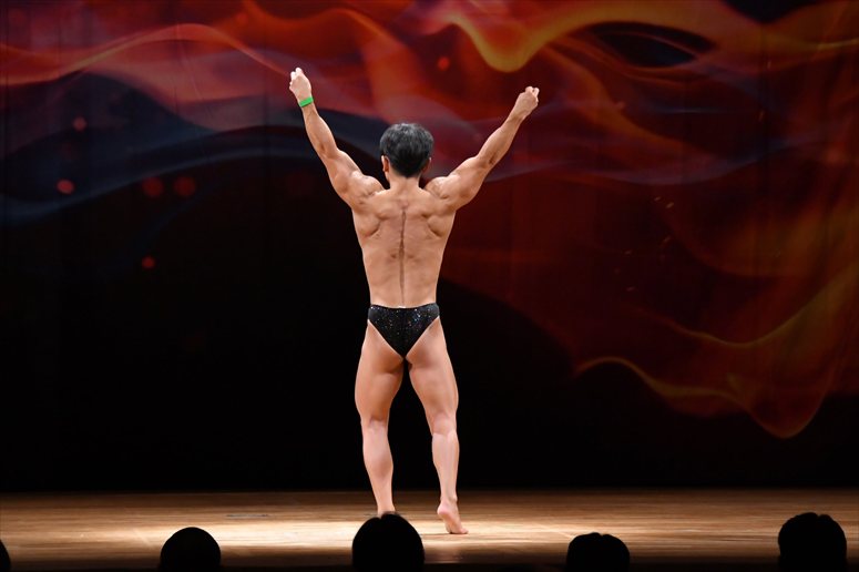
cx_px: 430
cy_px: 286
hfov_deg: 10.2
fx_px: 4818
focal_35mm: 202
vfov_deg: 6.8
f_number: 5.6
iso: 4000
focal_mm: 135
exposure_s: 1/400
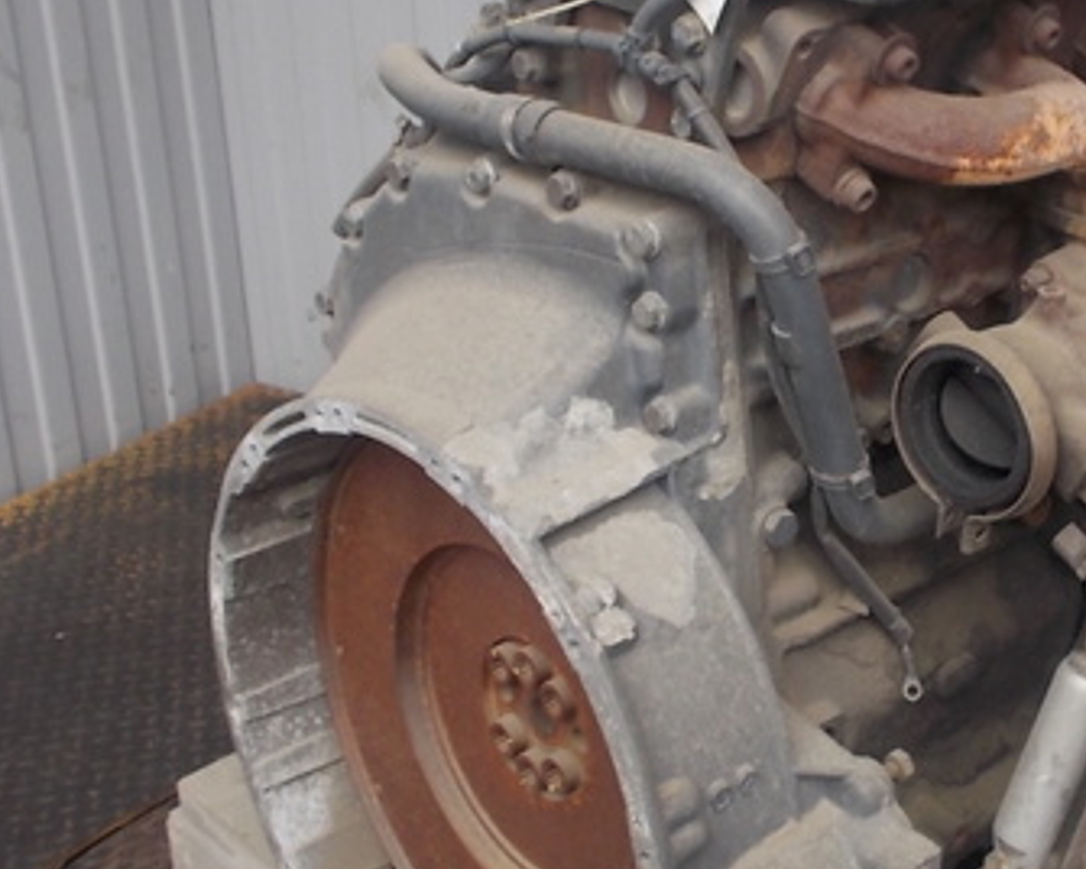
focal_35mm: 54
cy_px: 370
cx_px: 853
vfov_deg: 28.1
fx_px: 1736
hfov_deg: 33.8
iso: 80
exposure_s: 1/50
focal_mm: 4.1
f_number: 3.3
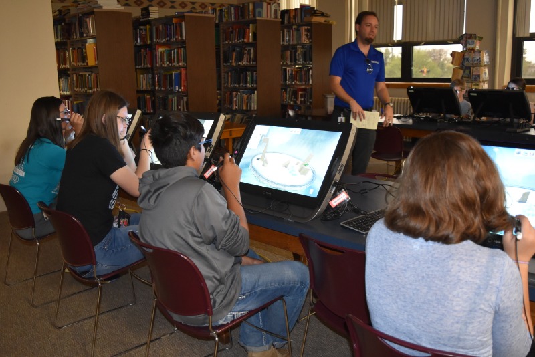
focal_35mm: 36
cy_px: 178
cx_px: 268
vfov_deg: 36.9
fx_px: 535
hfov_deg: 53.1
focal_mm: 24
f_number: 4
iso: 1800
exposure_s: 1/30
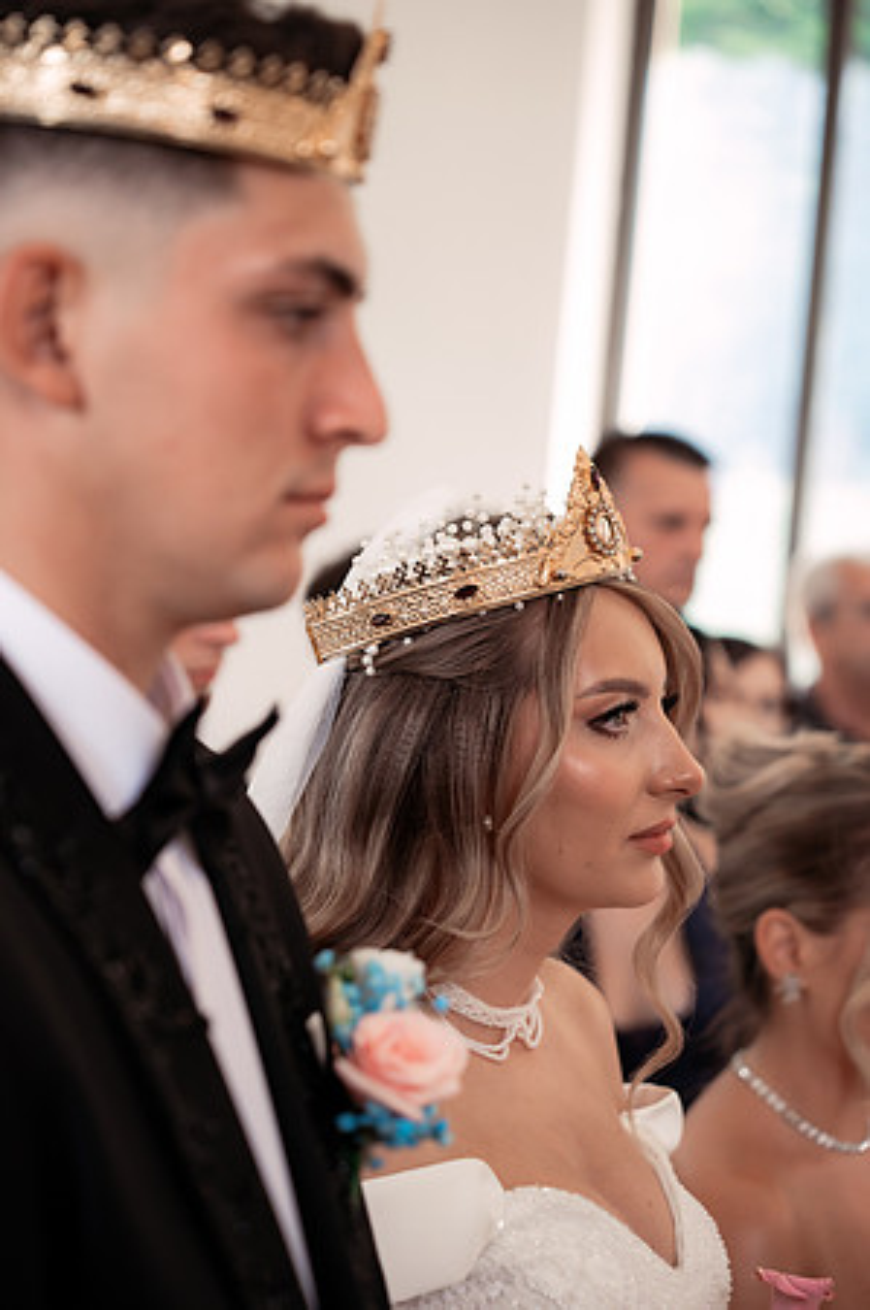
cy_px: 655
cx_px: 435
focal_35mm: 75
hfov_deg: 18.1
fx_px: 2725
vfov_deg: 27.0
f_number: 3.2
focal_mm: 75
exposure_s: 1/250
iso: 1600
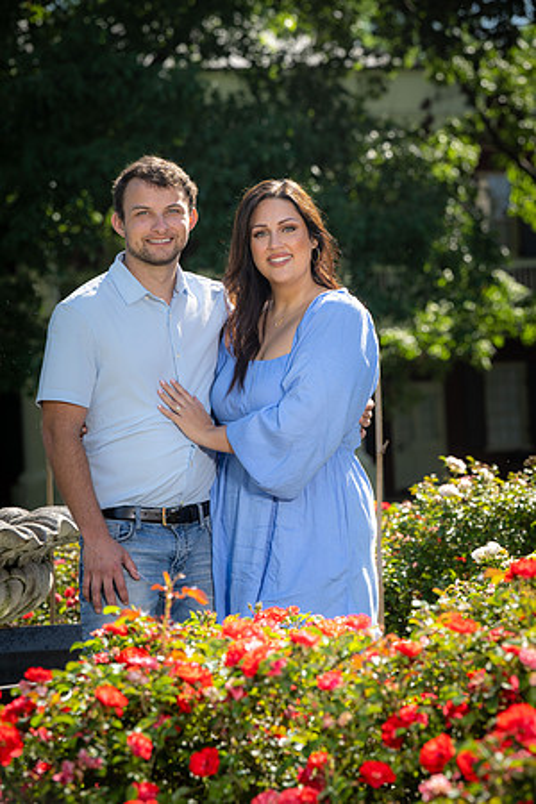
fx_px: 2791
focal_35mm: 125
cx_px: 268
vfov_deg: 16.4
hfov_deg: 11.0
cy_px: 402
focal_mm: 125
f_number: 6.3
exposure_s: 1/160
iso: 100
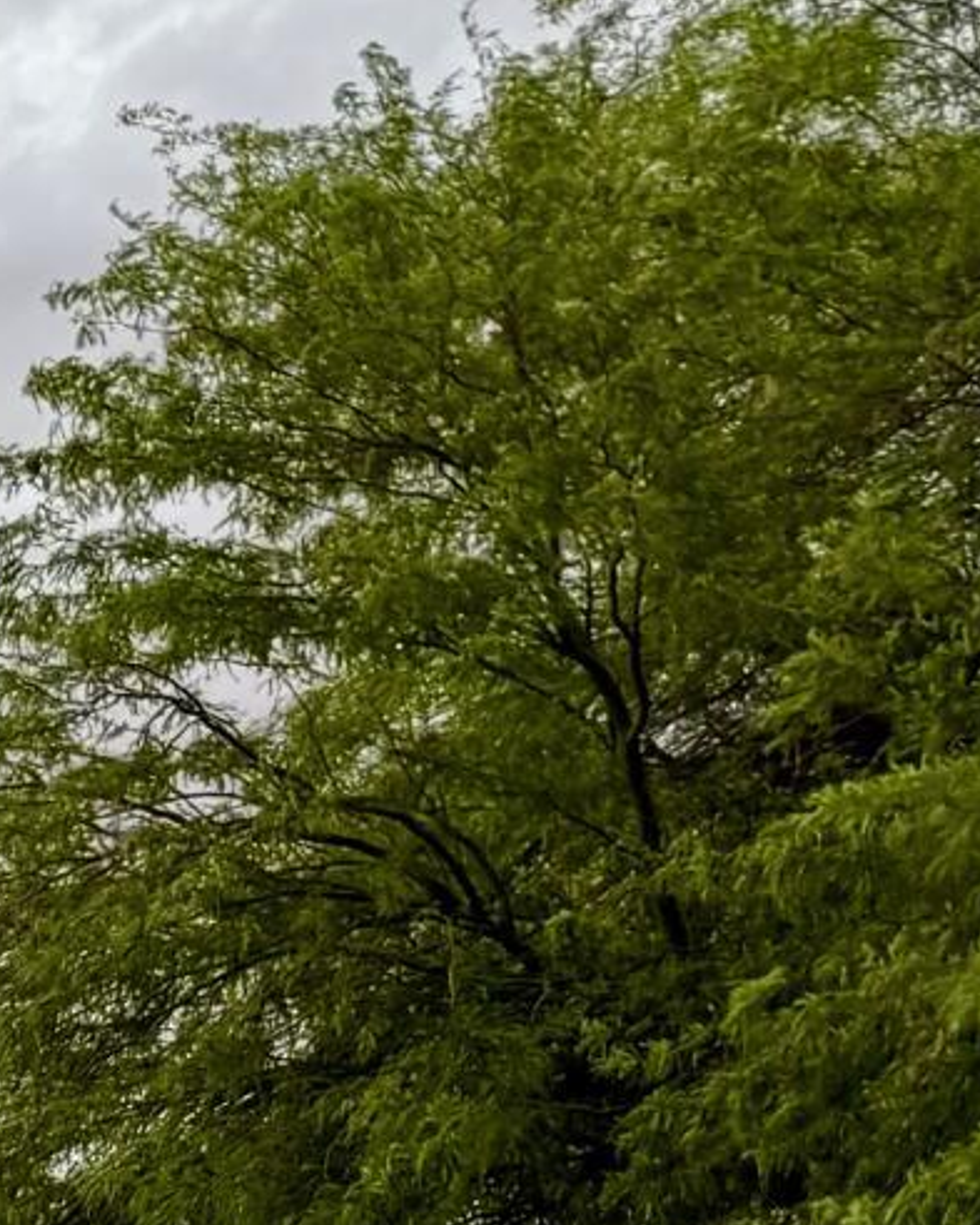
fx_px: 5183
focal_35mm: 143
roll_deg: +0.4
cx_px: -2716
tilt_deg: -3.5
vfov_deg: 12.3
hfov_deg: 7.8
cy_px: 2223
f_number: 1.78
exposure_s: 1/1770
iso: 80
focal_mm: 6.76
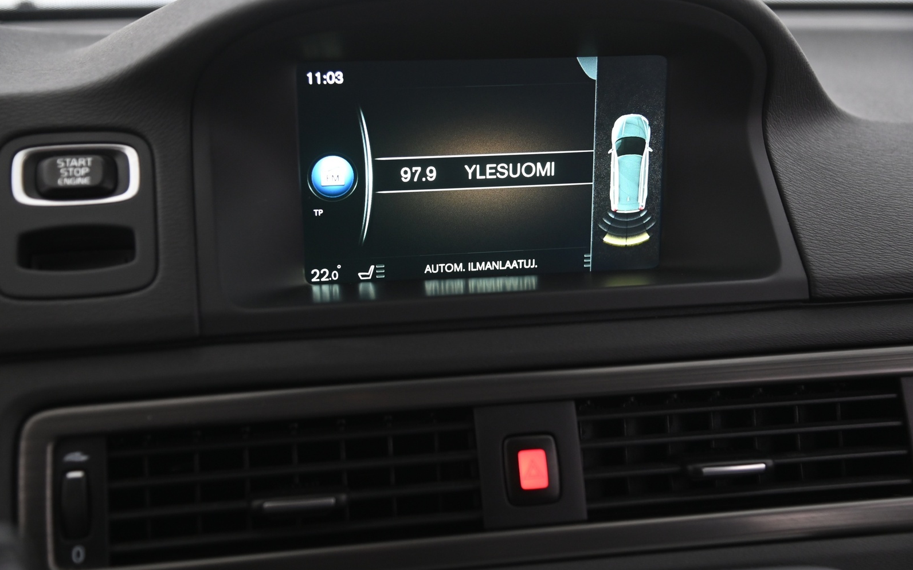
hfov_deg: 37.5
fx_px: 1343
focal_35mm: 54
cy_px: 278
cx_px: 450
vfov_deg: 24.0
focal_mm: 52
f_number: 4
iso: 2000
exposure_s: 1/25
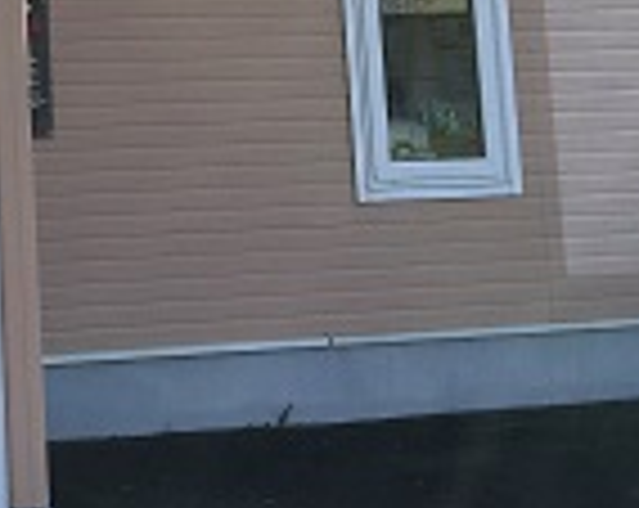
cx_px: -81
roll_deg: +1.1
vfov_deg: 15.3
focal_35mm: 96
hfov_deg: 19.1
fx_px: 1812
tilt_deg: +6.9
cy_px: -144
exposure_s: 1/1451
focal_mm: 4.15
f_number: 2.2
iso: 25
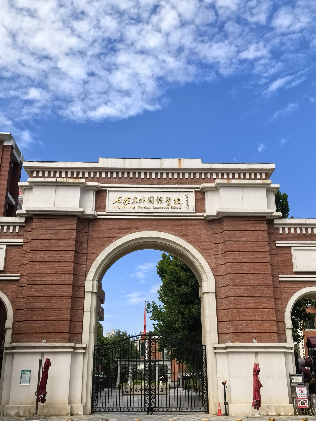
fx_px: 450
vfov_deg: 50.1
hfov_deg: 38.7
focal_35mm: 37
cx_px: 158
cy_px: 210
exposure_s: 1/1316
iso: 50
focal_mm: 5.75
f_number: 2
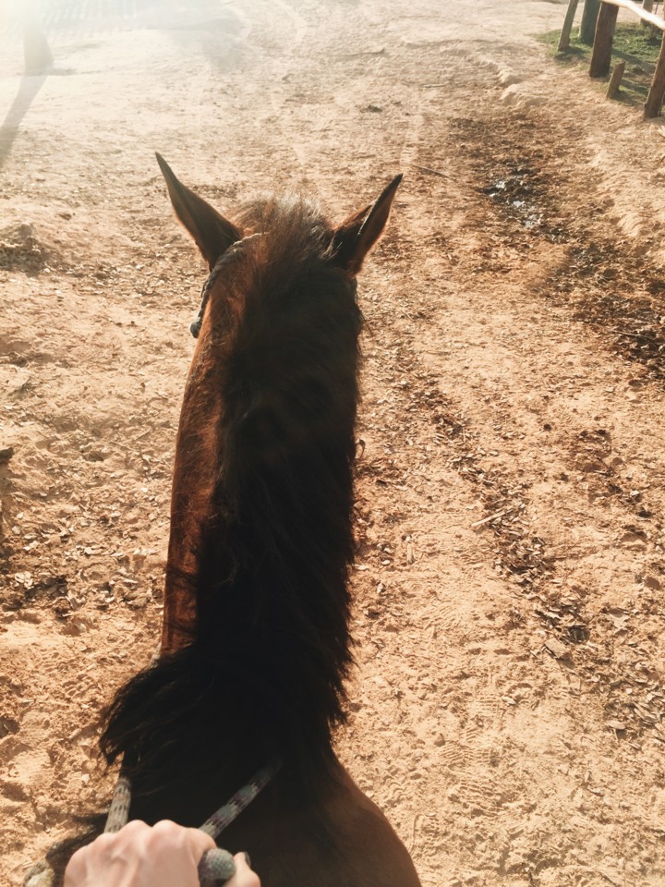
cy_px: 444
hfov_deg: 48.2
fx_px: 743
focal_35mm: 29
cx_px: 332
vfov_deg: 61.7
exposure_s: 1/599
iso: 32
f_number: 2.2
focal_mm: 4.15
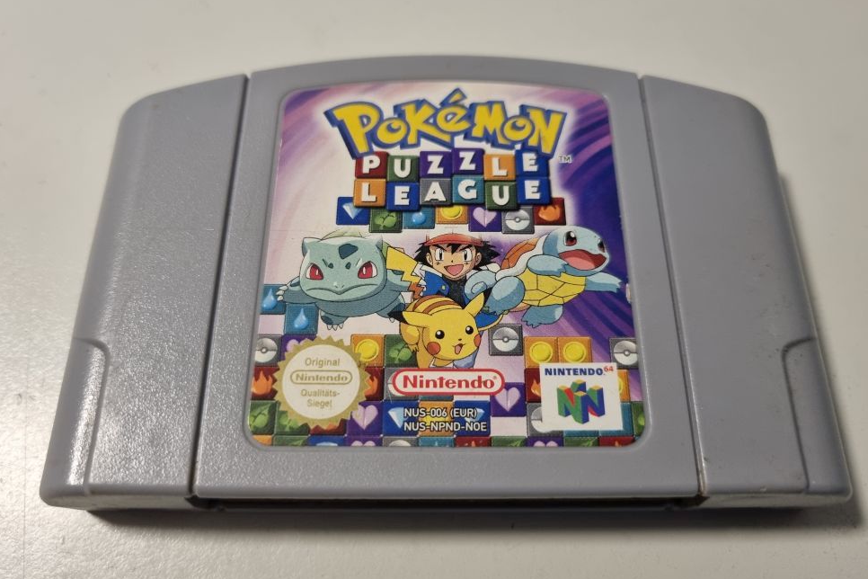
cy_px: 302
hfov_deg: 65.5
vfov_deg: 46.4
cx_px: 447
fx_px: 675
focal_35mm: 28
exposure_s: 1/50
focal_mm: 5.4
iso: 320
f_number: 1.8
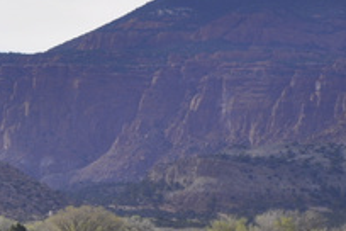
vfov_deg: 2.8
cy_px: 14
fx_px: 4734
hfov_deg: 4.2
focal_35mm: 493
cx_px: -195
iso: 200
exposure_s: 1/400
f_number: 10
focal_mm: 105
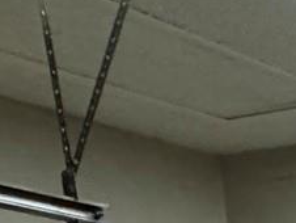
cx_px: 618
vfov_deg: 11.2
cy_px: 611
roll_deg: +0.3
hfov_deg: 15.3
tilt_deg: -14.9
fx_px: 847
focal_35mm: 99
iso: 1000
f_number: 2.2
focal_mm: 2.22
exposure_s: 1/60
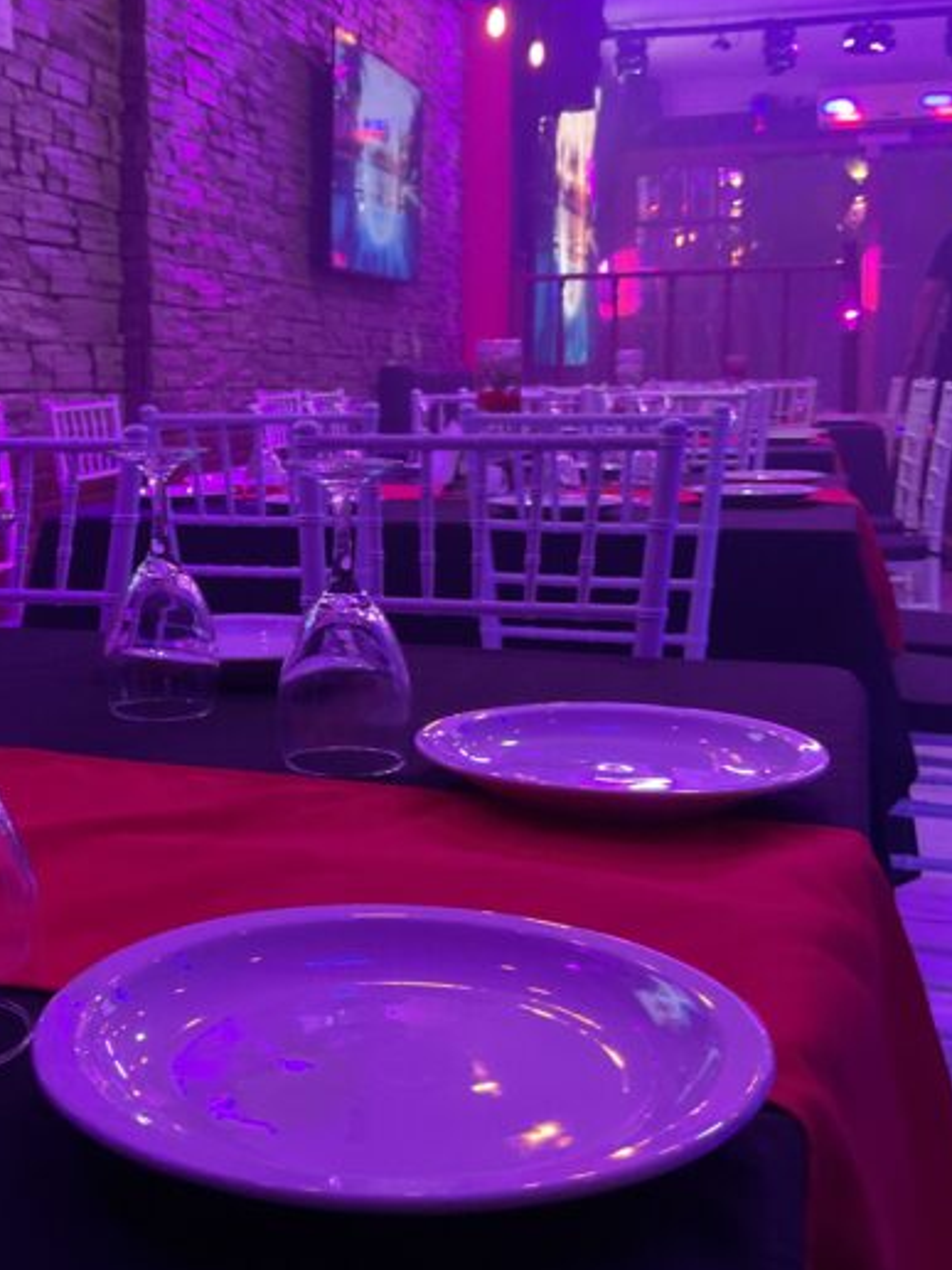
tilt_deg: -6.3
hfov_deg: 31.7
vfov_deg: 41.9
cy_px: 529
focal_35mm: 45
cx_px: 256
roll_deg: +1.3
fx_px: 1650
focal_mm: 3
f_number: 1.8
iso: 320
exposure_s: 1/40
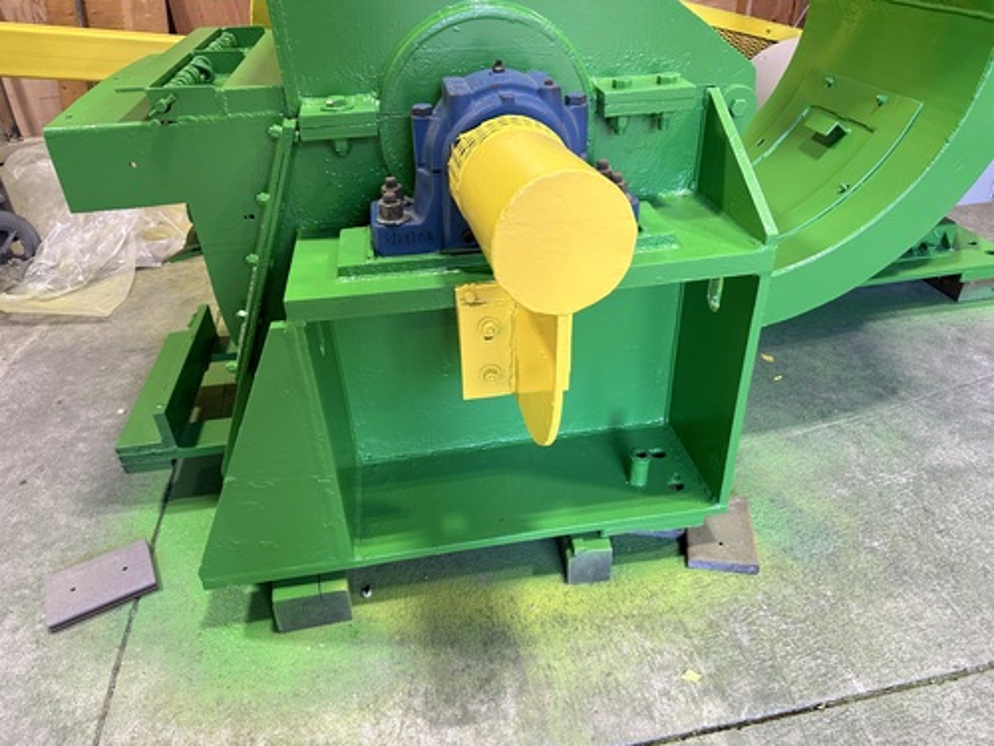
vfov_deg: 56.8
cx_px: 497
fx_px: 689
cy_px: 373
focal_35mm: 24
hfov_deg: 71.6
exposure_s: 1/121
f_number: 1.78
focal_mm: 6.86
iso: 160
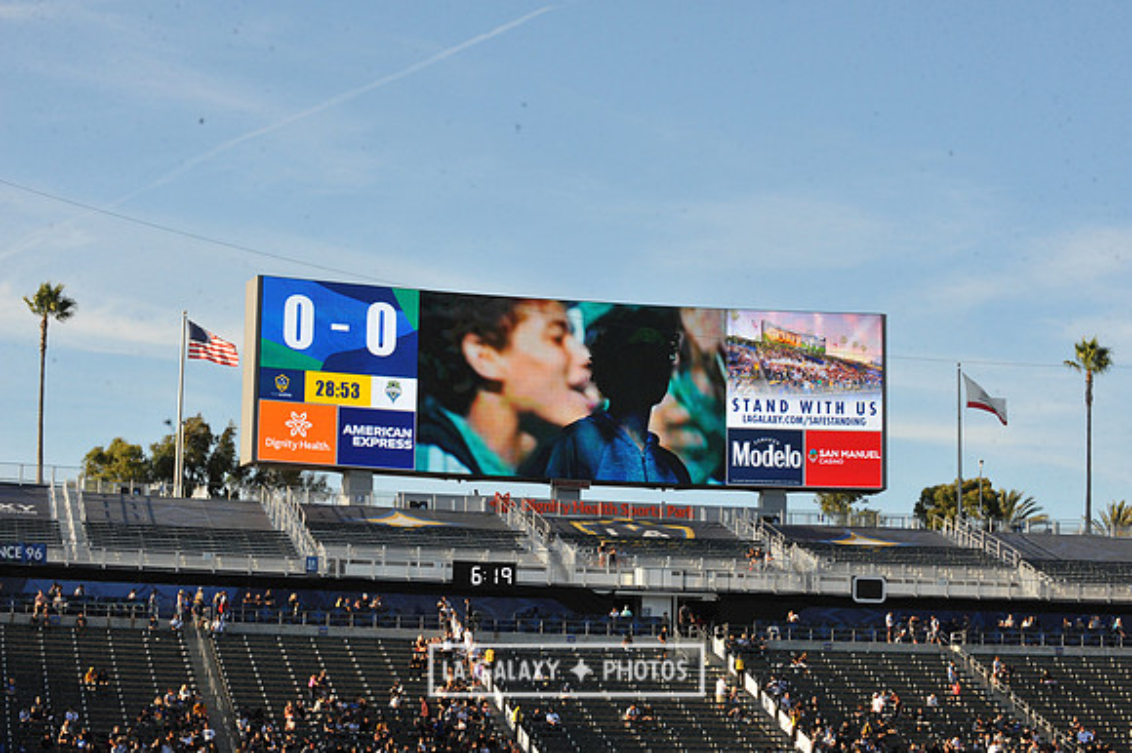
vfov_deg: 16.6
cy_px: 376
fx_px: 2577
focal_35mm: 82
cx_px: 566
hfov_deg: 24.8
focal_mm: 82
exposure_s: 1/1000
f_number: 16
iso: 1600
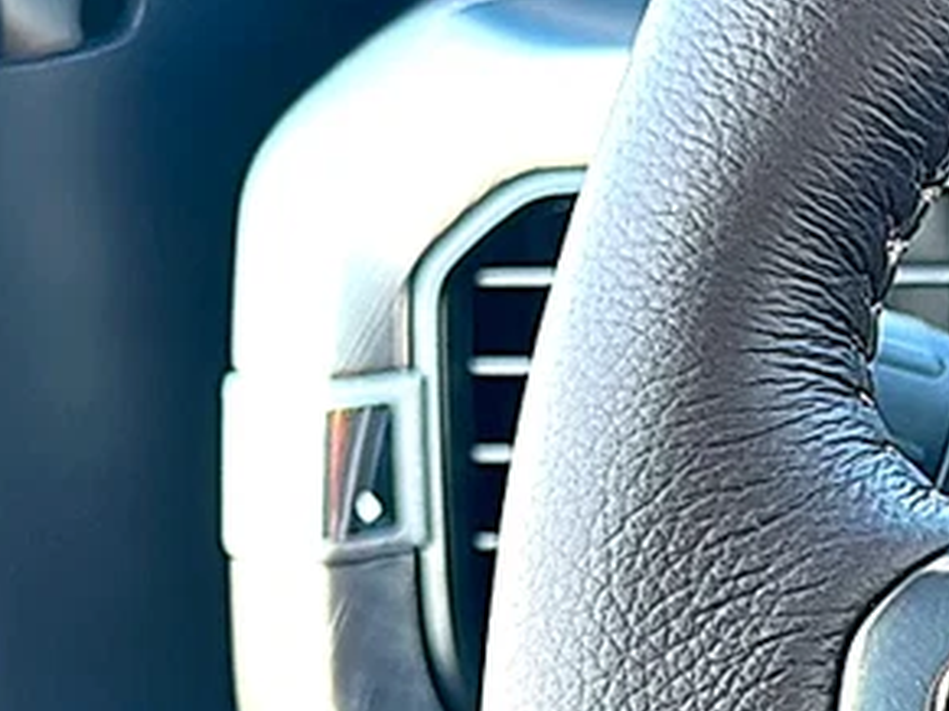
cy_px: 775
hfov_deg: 18.5
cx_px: 1125
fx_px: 2768
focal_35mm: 101
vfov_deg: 14.3
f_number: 1.78
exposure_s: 1/135
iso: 100
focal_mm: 6.86
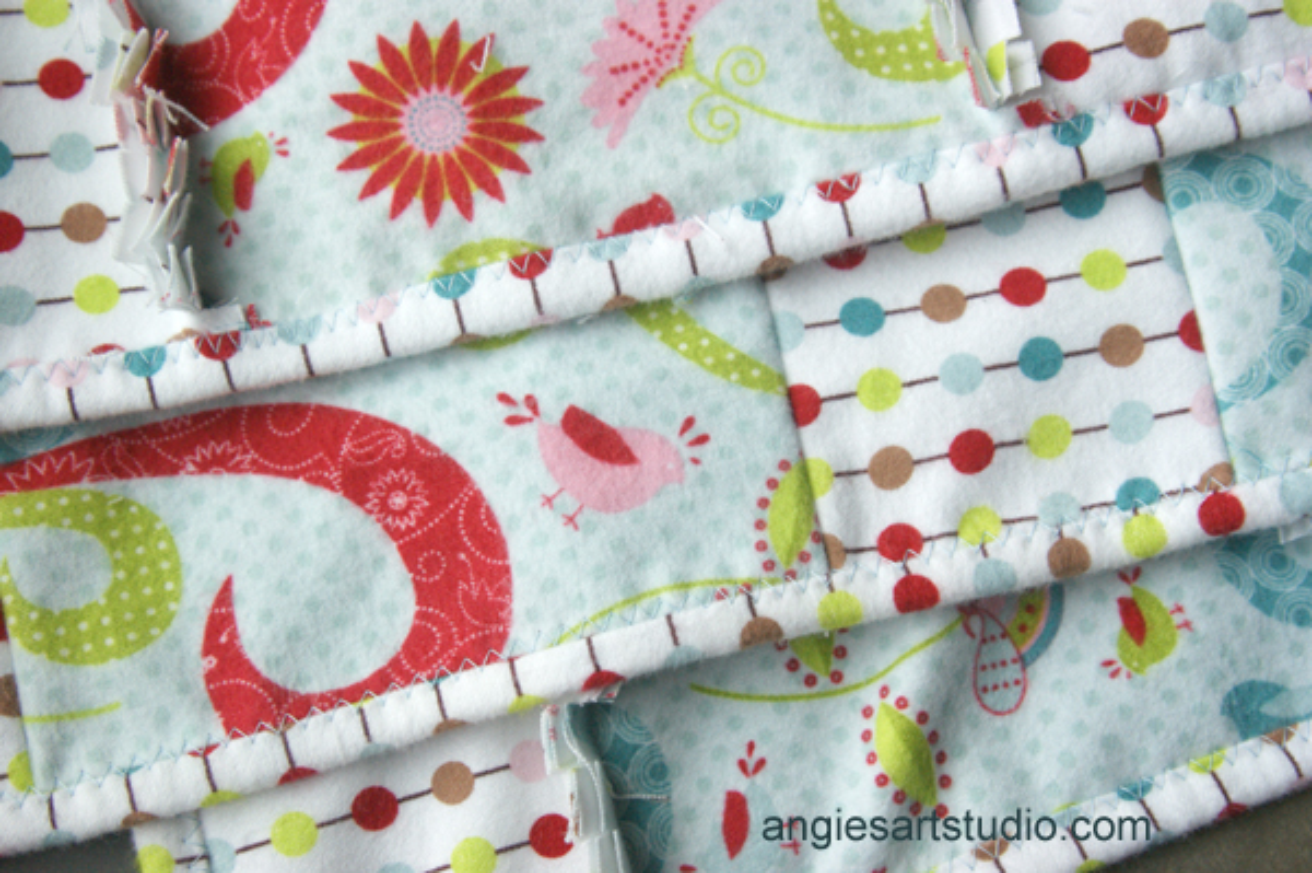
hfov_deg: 37.9
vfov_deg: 25.7
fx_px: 1912
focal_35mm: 52
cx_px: 656
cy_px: 436
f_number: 5.6
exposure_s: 1/200
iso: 400
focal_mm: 35
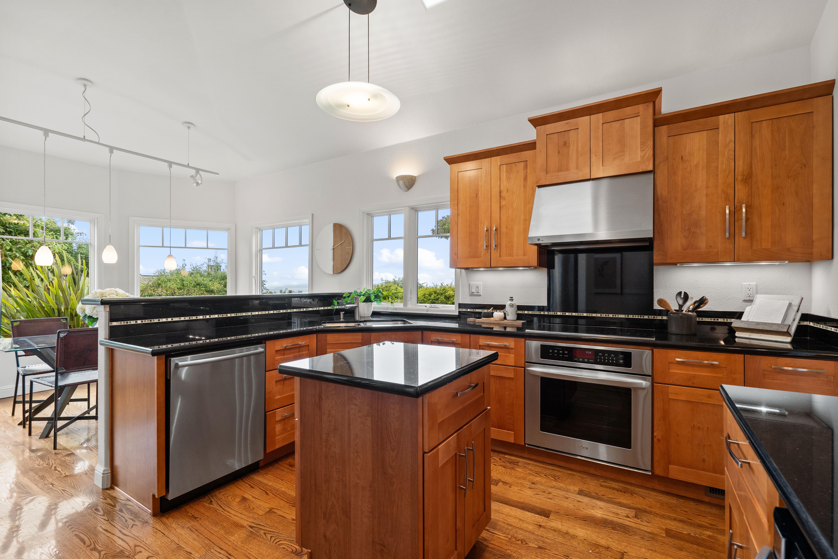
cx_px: 419
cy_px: 280
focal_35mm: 16
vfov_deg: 73.7
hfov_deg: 96.7
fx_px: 372
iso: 400
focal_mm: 16
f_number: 8
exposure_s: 1/10
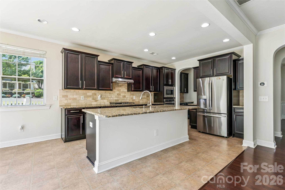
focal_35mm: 16
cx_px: 142
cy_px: 95
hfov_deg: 95.0
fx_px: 131
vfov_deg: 72.0
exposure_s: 1/8
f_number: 9
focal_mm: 16.5
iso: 100
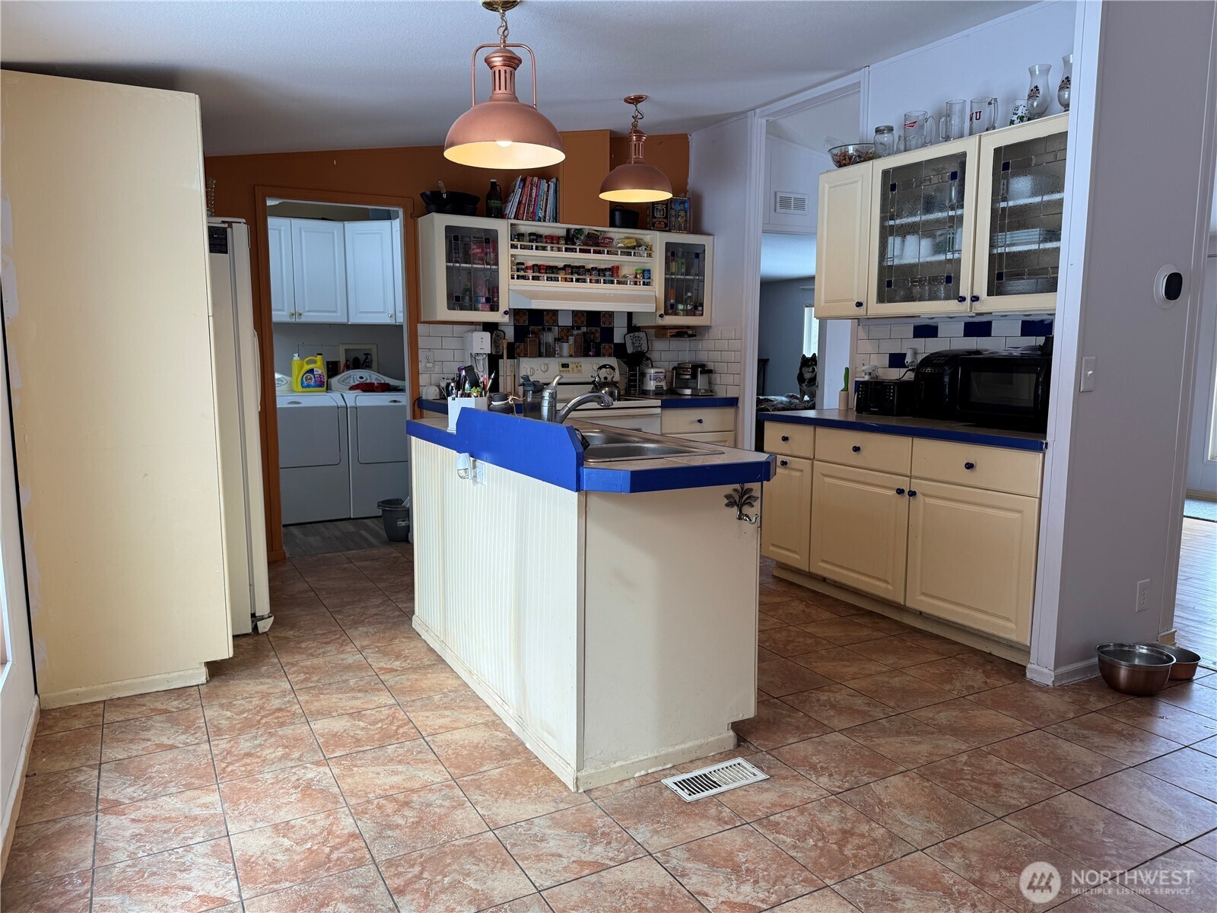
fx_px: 844
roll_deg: +0.1
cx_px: 608
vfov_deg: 56.8
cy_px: 456
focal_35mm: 24
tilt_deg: -7.9
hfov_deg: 71.6
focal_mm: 6.76
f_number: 1.78
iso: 64
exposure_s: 1/120
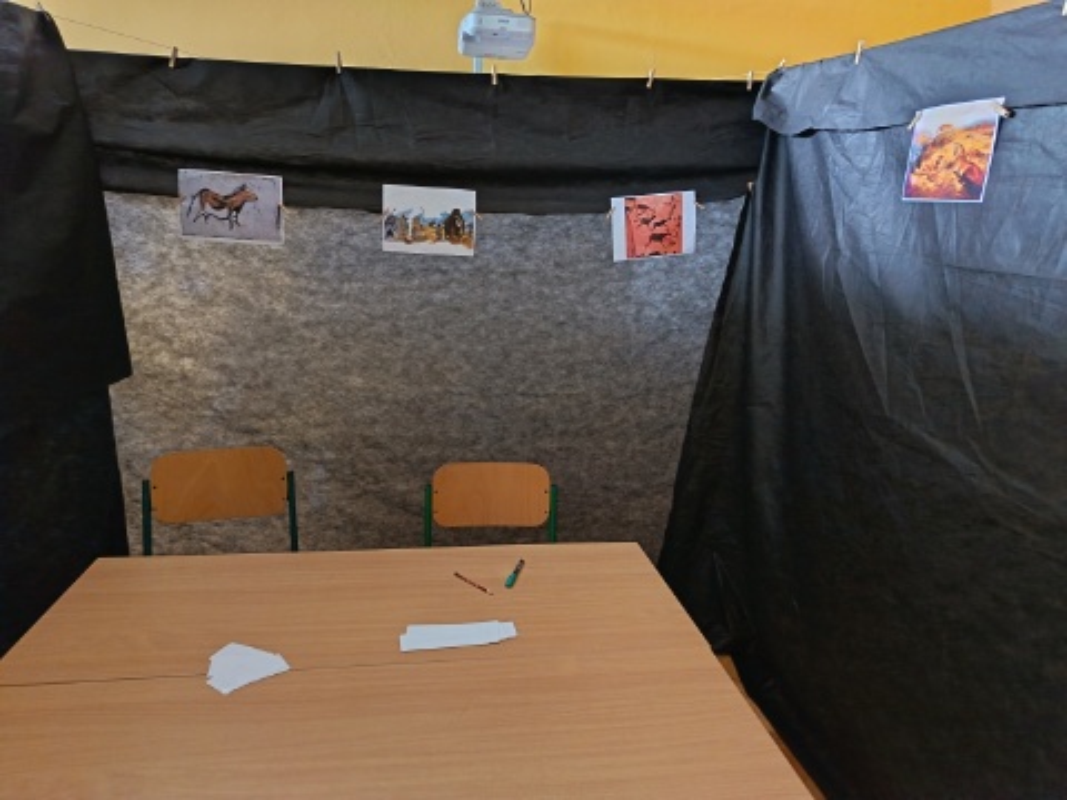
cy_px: 400
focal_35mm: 24
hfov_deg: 71.6
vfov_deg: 56.8
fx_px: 740
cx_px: 534
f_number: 1.75
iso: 3386
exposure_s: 1/33.3
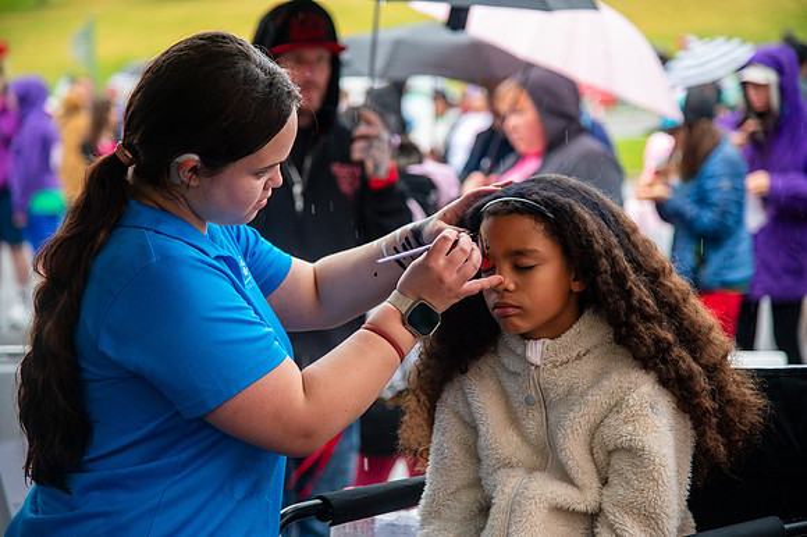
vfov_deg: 13.7
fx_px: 2240
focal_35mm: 100
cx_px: 404
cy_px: 268
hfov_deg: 20.4
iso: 2500
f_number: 4
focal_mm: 100
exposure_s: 1/250
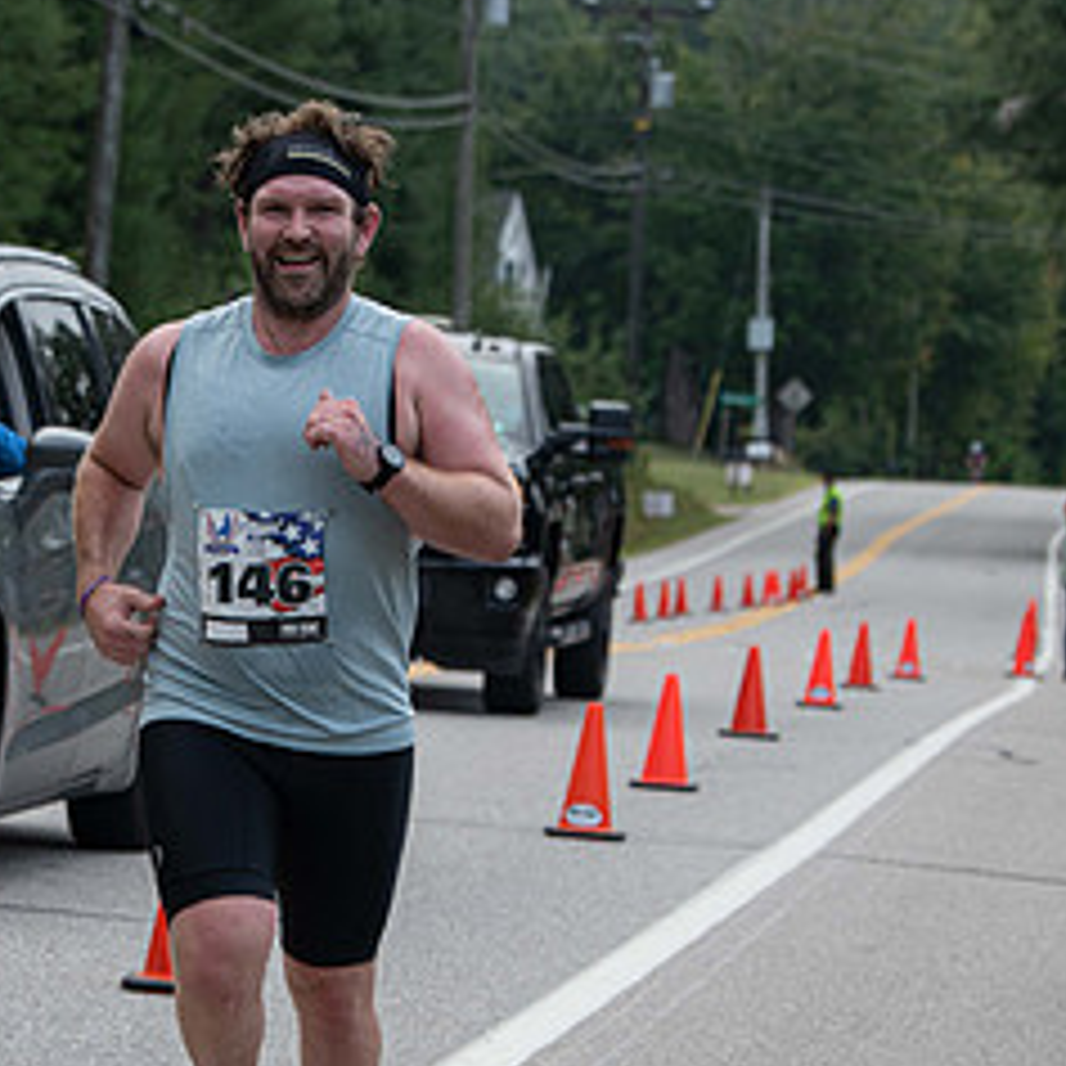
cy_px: 690
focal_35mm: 208
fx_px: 7247
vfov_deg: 8.4
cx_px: 193
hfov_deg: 8.4
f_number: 5.6
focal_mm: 100
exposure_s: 1/320
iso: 200
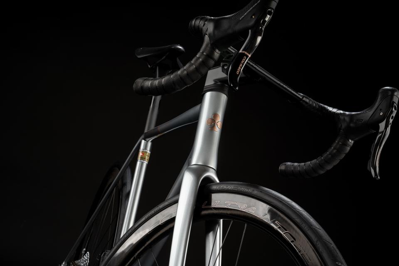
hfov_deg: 28.8
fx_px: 776
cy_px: 133
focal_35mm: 70
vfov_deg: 19.5
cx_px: 200
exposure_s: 1/160
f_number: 18
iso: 100
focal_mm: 70
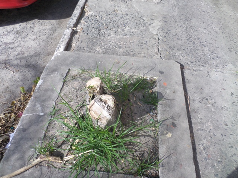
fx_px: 172
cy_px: 89
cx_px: 119
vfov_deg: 54.9
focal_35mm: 25
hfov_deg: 69.4
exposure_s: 1/750
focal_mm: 4.5
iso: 80
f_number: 2.5
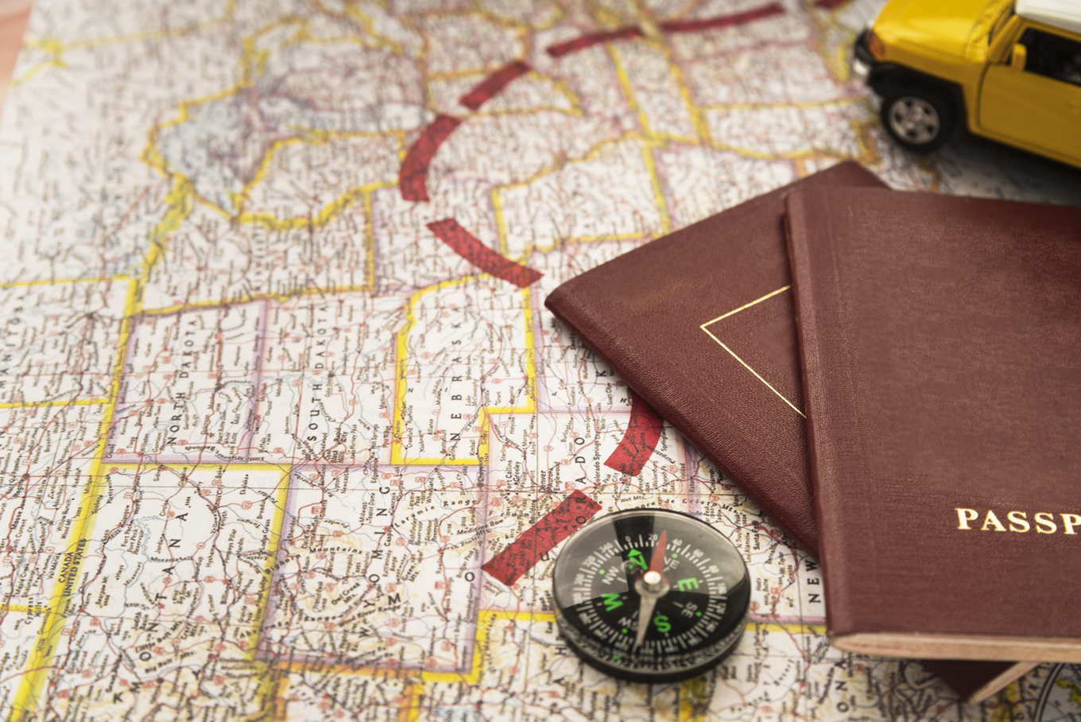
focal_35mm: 63
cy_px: 361
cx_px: 540
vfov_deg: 21.6
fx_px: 1892
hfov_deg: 31.9
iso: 100
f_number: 8
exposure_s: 1/20
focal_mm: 63
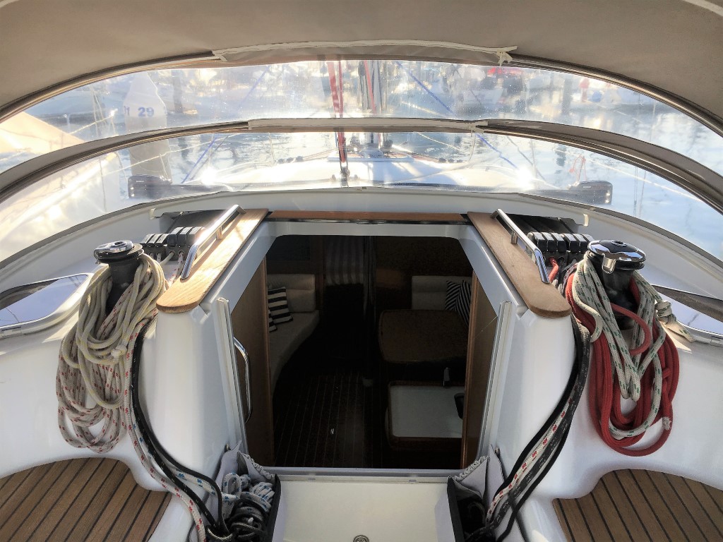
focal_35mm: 29
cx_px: 362
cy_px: 271
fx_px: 606
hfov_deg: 61.7
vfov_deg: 48.2
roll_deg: +1.2
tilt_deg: -18.5
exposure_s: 1/950
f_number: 2.2
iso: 25
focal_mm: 4.15
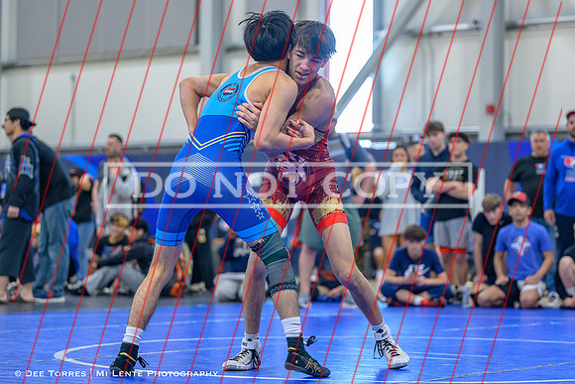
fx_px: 1575
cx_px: 306
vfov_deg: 13.9
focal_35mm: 99
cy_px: 182
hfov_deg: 20.7
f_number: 2.8
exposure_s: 1/640
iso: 1600
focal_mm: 92
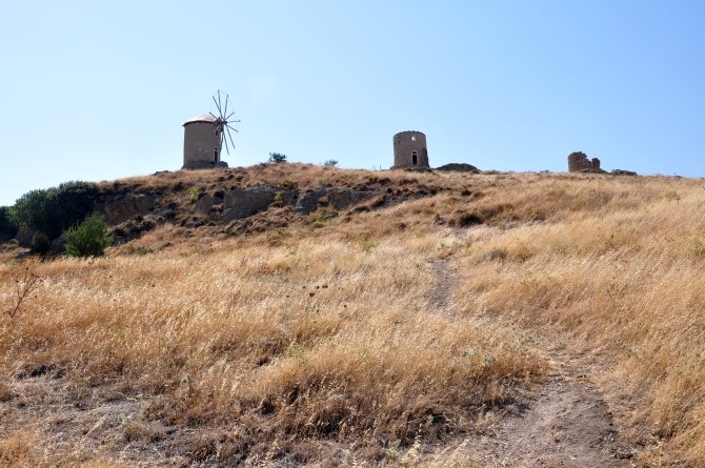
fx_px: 733
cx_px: 352
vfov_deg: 35.4
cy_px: 234
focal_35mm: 38
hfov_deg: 51.3
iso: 200
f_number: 10
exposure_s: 1/320
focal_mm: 25
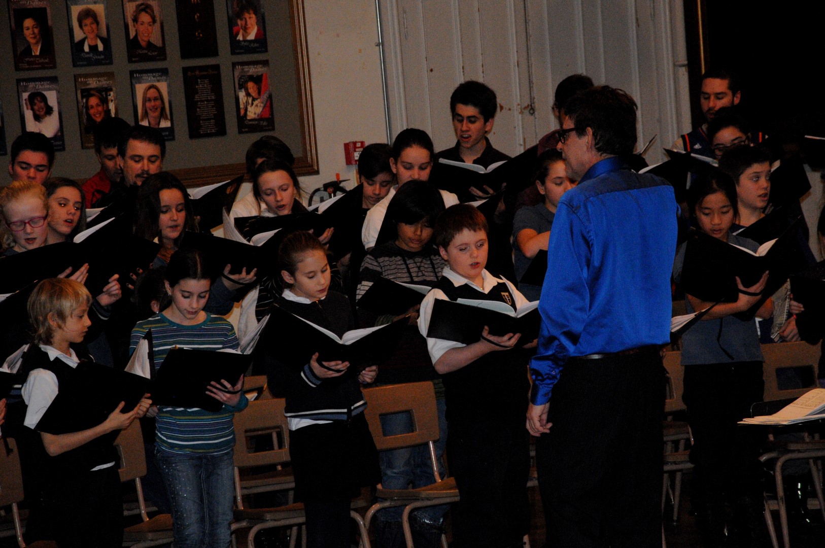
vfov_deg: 8.7
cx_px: 412
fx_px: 3605
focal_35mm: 158
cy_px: 274
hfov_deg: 13.1
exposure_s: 1/60
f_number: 7.1
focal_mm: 105
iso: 3200
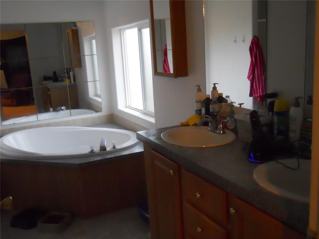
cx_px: 160
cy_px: 120
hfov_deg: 51.4
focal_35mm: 36
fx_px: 332
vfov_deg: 39.6
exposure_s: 1/60
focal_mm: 6.4
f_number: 3
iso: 800
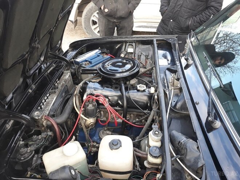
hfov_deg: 65.3
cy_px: 90
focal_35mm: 27
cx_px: 120
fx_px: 187
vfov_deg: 51.4
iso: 64
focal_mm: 3.71
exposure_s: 1/50
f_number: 1.7
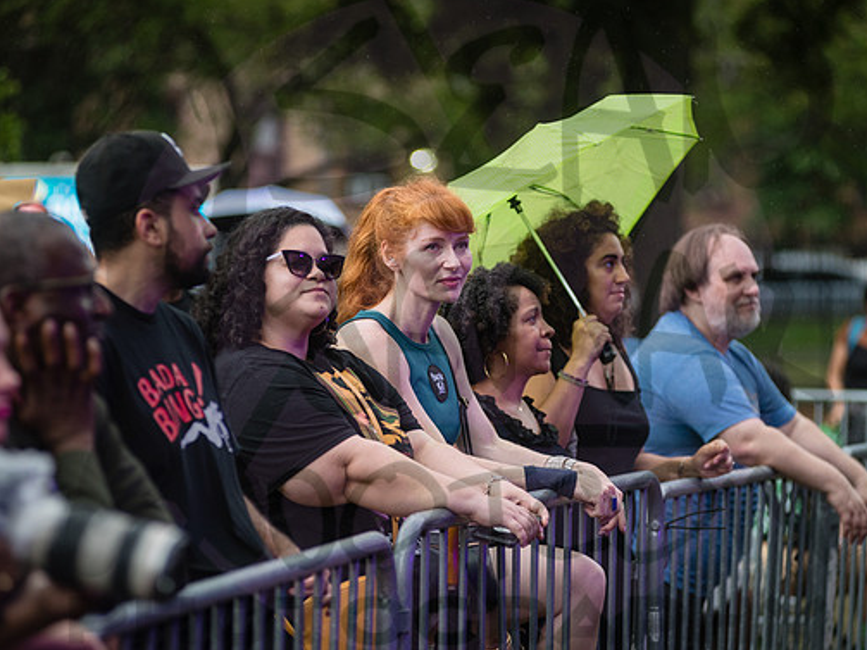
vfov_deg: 8.6
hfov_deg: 11.5
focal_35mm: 172
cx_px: 455
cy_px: 327
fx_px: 4307
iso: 1000
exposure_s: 1/1000
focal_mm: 155
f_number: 3.5
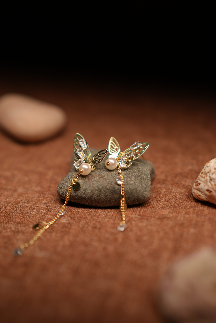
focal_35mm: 52
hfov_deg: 26.0
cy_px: 162
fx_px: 468
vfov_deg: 38.2
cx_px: 108
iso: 100
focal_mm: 35
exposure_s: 1/200
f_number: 1.8
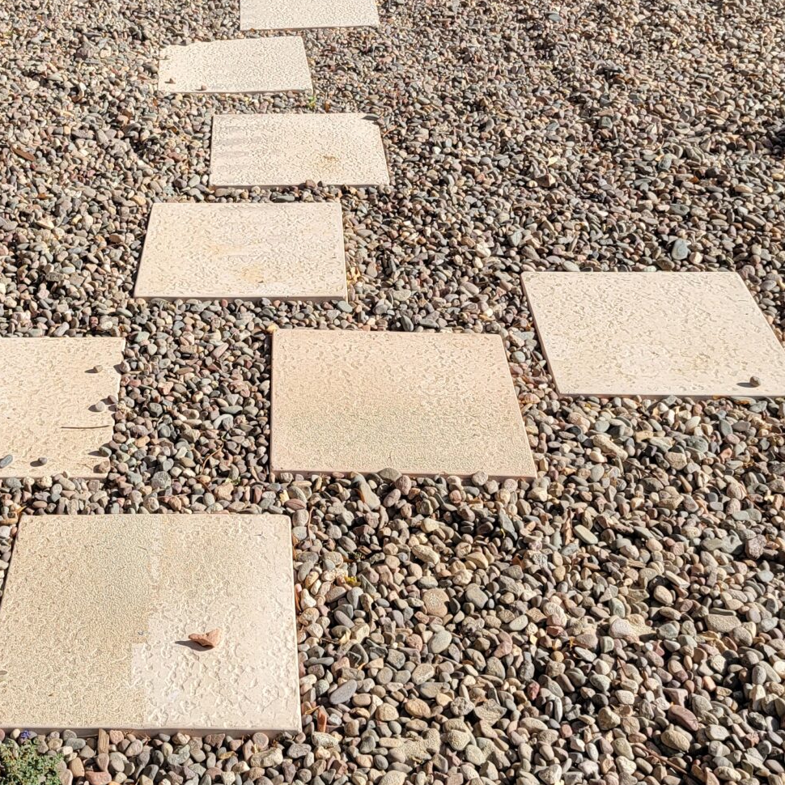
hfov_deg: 30.1
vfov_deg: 29.7
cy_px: 132
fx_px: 1437
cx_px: 202
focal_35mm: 56
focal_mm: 6.7
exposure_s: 1/712
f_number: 1.8
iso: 16
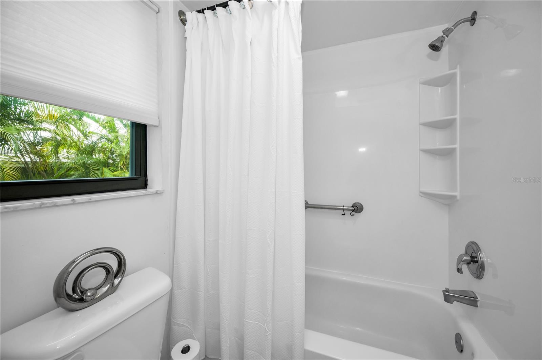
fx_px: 211
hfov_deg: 104.3
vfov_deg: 81.1
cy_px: 180
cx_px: 271
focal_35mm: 14
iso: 250
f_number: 6.3
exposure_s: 1/60
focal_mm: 14
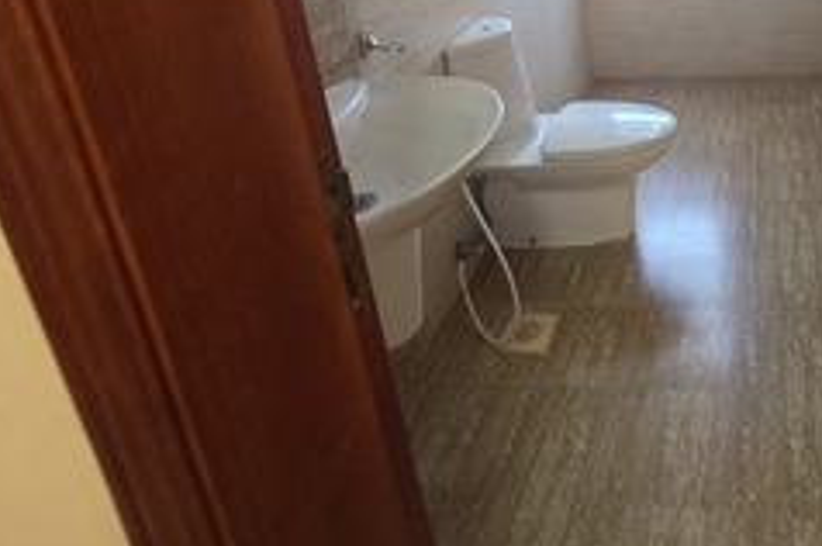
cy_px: -9
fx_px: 593
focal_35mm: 26
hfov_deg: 64.4
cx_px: 637
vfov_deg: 42.2
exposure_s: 1/60
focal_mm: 2.2
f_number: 1.9
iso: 500
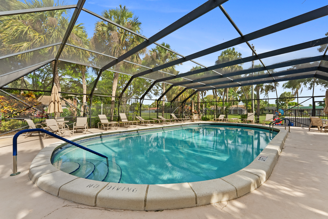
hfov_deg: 104.2
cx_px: 164
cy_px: 110
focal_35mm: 14
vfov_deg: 81.3
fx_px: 128
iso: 320
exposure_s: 1/400
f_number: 8
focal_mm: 14
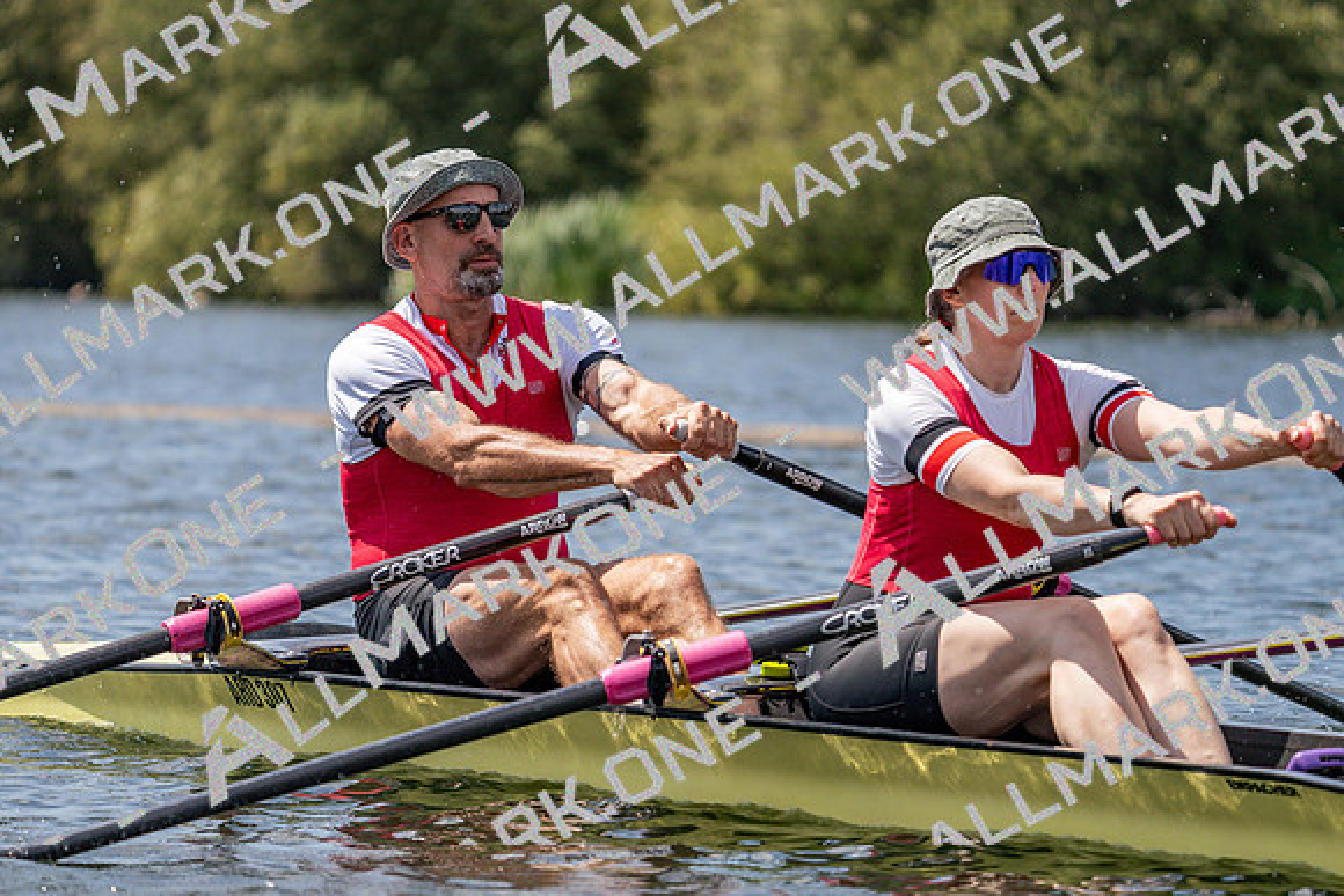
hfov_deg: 8.7
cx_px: 672
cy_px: 448
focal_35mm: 236
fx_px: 8812
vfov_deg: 5.8
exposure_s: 1/2000
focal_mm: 236
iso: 250
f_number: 5.6
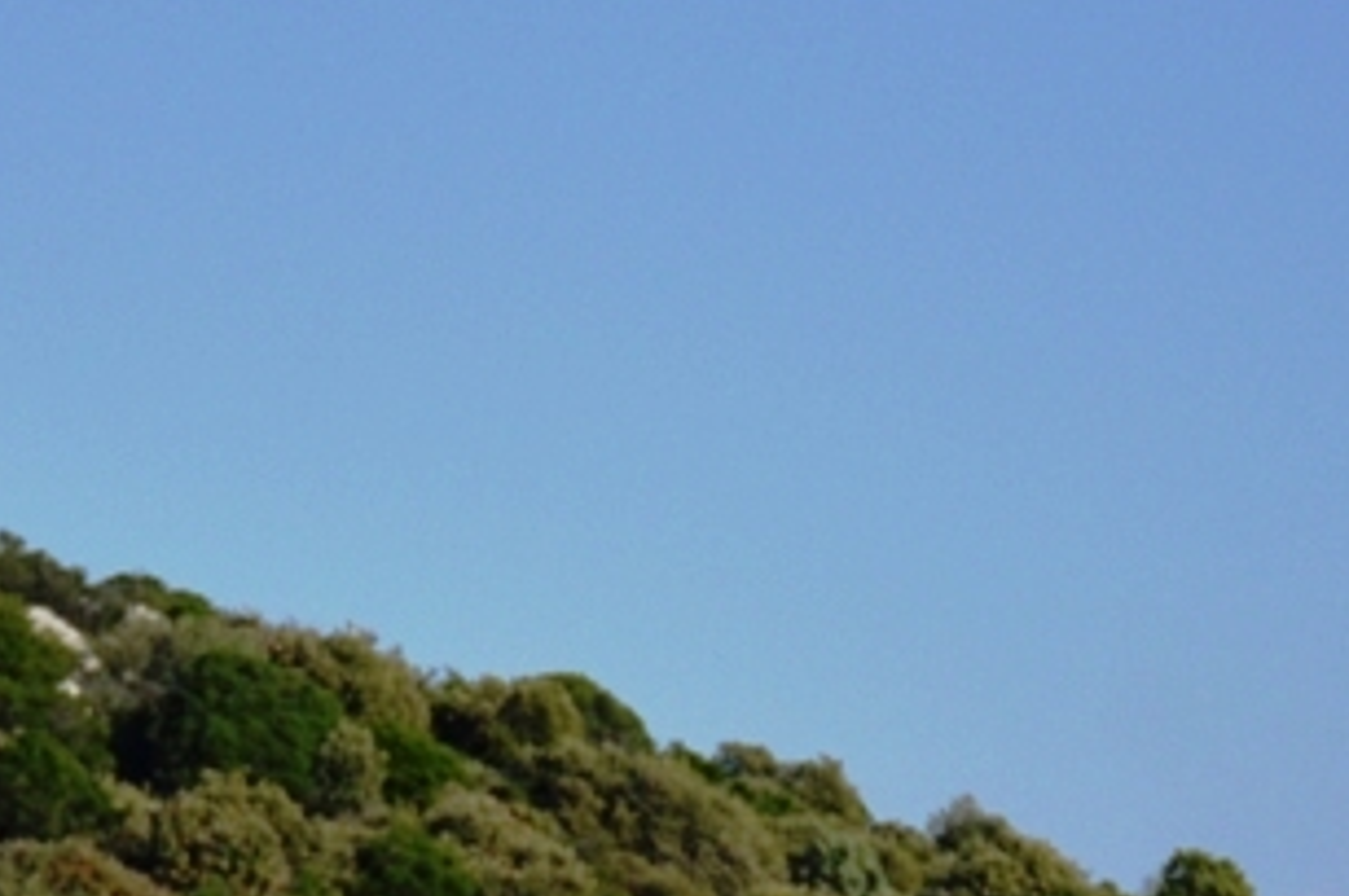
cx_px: 580
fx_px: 10893
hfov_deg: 7.1
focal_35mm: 291
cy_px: 1225
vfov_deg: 4.7
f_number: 5
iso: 220
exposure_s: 1/3200
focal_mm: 66
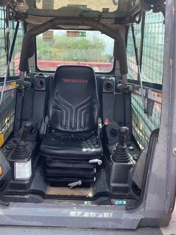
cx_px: 74
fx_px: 210
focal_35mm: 31
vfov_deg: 58.2
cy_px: 103
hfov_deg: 45.3
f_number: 1.8
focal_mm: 4.25
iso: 32
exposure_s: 1/582
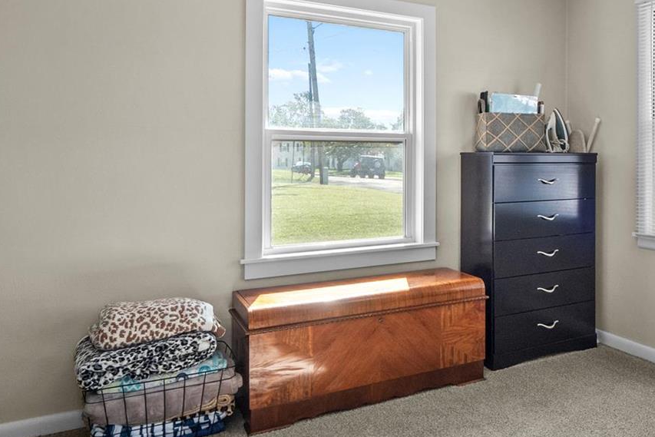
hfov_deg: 58.0
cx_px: 508
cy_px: 175
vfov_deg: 43.4
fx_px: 546
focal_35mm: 30
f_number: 10
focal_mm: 8
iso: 400
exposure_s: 1/20
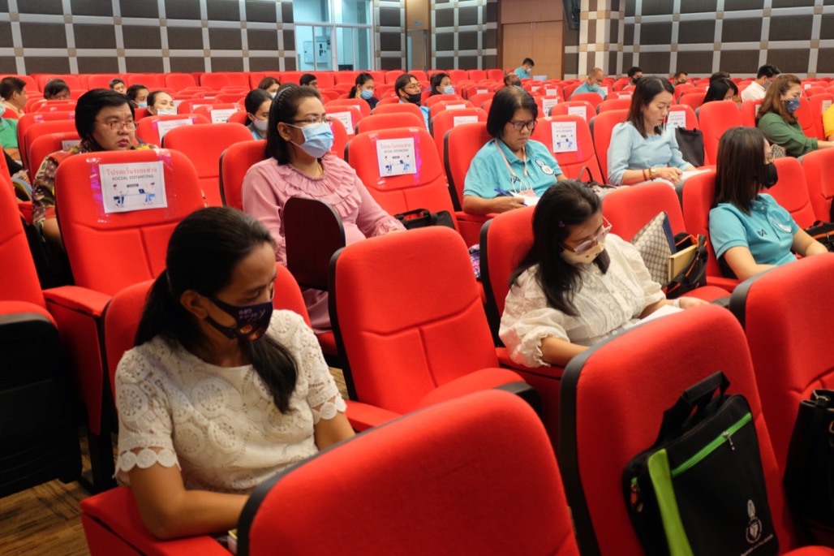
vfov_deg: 40.0
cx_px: 417
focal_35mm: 33
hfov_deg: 57.2
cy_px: 278
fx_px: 764
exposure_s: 1/15
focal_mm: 22.2
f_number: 4
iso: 500
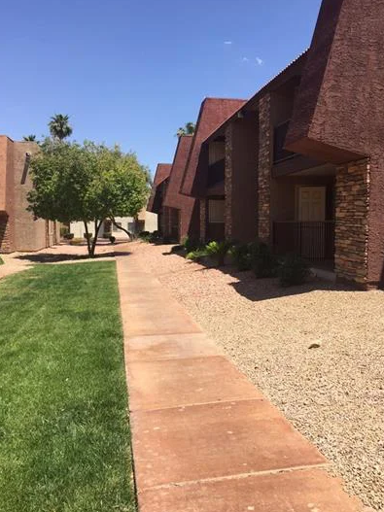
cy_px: 257
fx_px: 488
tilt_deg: -3.8
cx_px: 209
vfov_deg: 55.4
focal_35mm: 33
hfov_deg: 42.9
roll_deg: -1.3
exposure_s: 1/1647
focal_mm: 4.15
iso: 32
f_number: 2.2
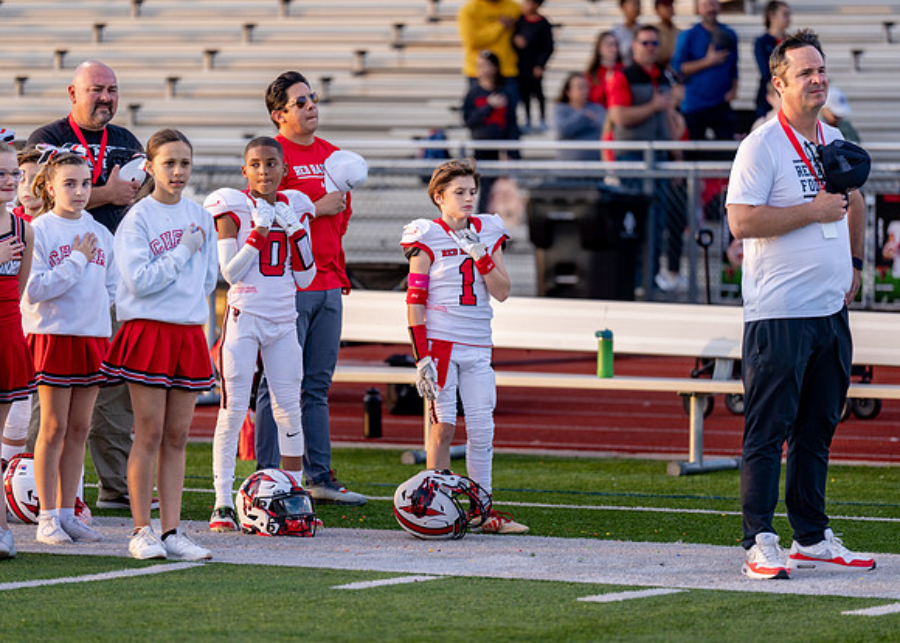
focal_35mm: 210
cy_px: 322
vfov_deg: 6.9
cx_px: 450
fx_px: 5355
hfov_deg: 9.6
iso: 200
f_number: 2.8
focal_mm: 200
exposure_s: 1/500
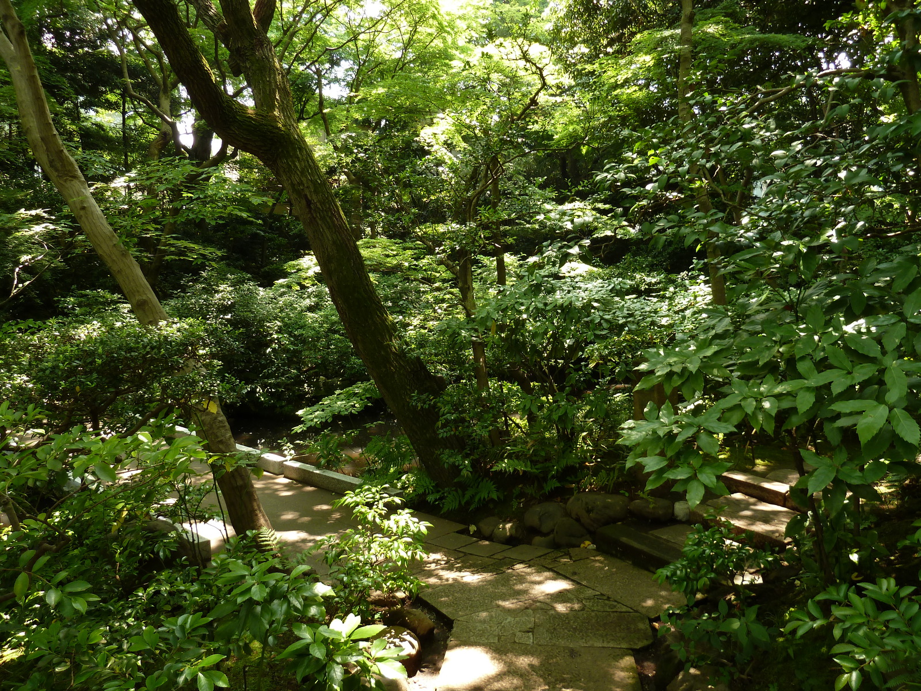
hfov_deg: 69.4
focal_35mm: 25
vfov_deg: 54.9
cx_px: 460
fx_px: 665
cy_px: 346
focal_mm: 4.1
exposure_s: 1/30
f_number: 3.3
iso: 80
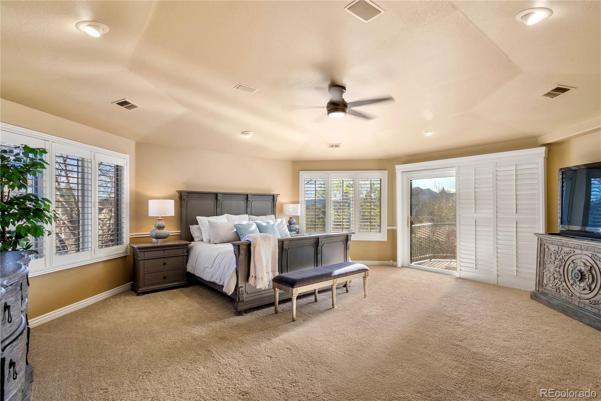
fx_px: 267
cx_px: 300
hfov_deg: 96.7
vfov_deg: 73.8
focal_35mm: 16
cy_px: 200
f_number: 8
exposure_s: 1/20
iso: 250
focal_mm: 16
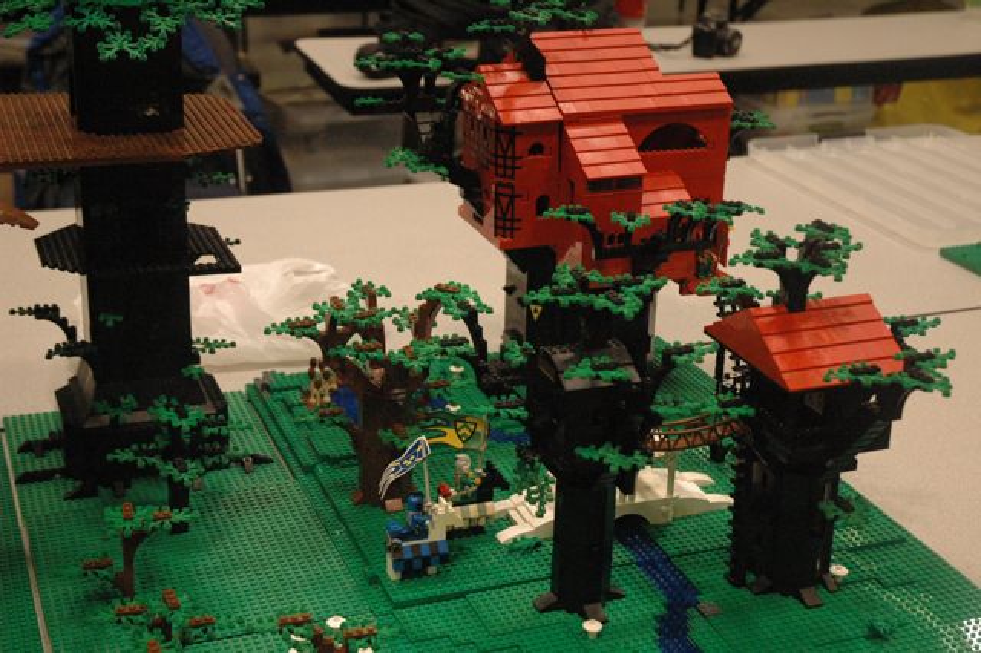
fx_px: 1634
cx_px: 490
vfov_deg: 22.6
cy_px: 326
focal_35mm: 60
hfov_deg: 33.4
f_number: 4.5
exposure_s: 1/100
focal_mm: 40
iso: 1600
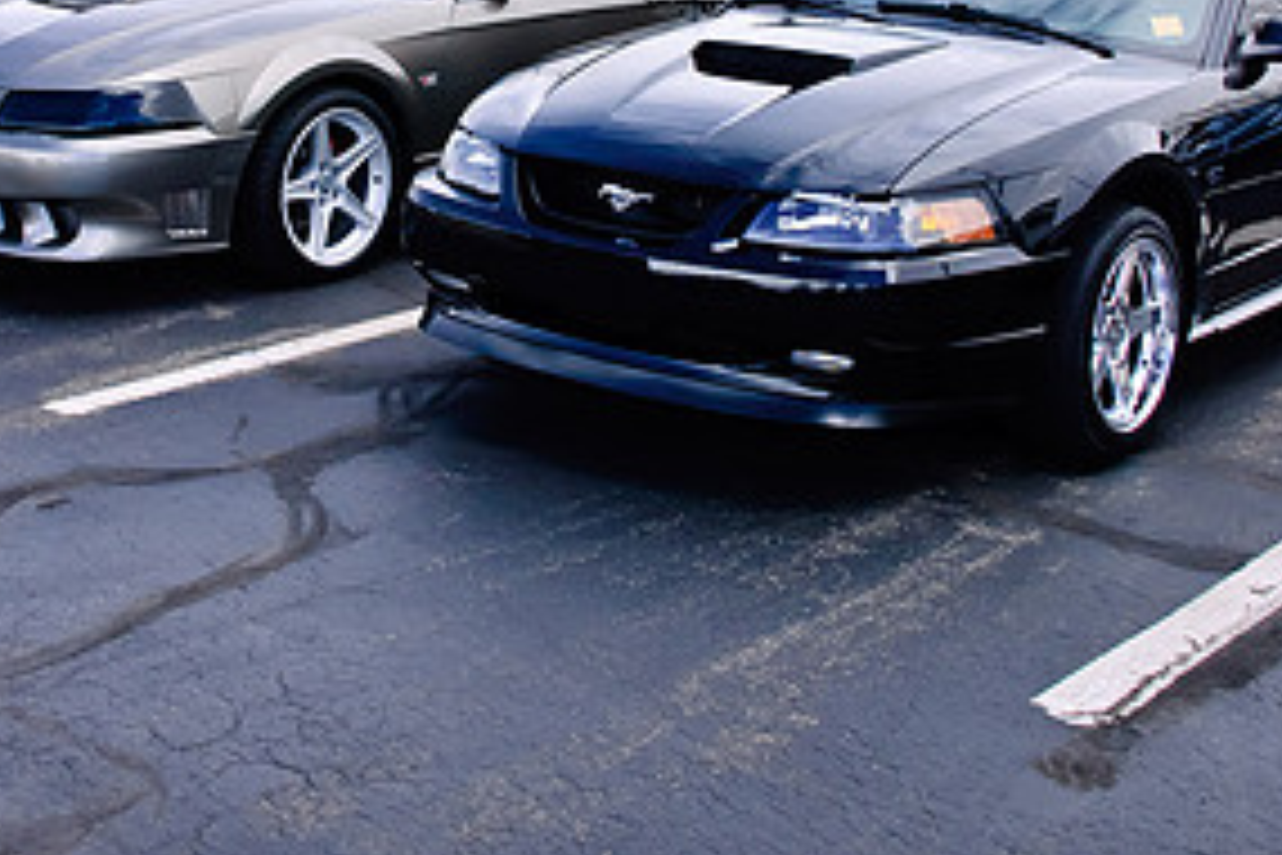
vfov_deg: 21.7
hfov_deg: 32.5
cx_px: 405
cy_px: 63
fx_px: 2172
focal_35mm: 61
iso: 200
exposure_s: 1/160
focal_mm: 20
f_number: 6.3
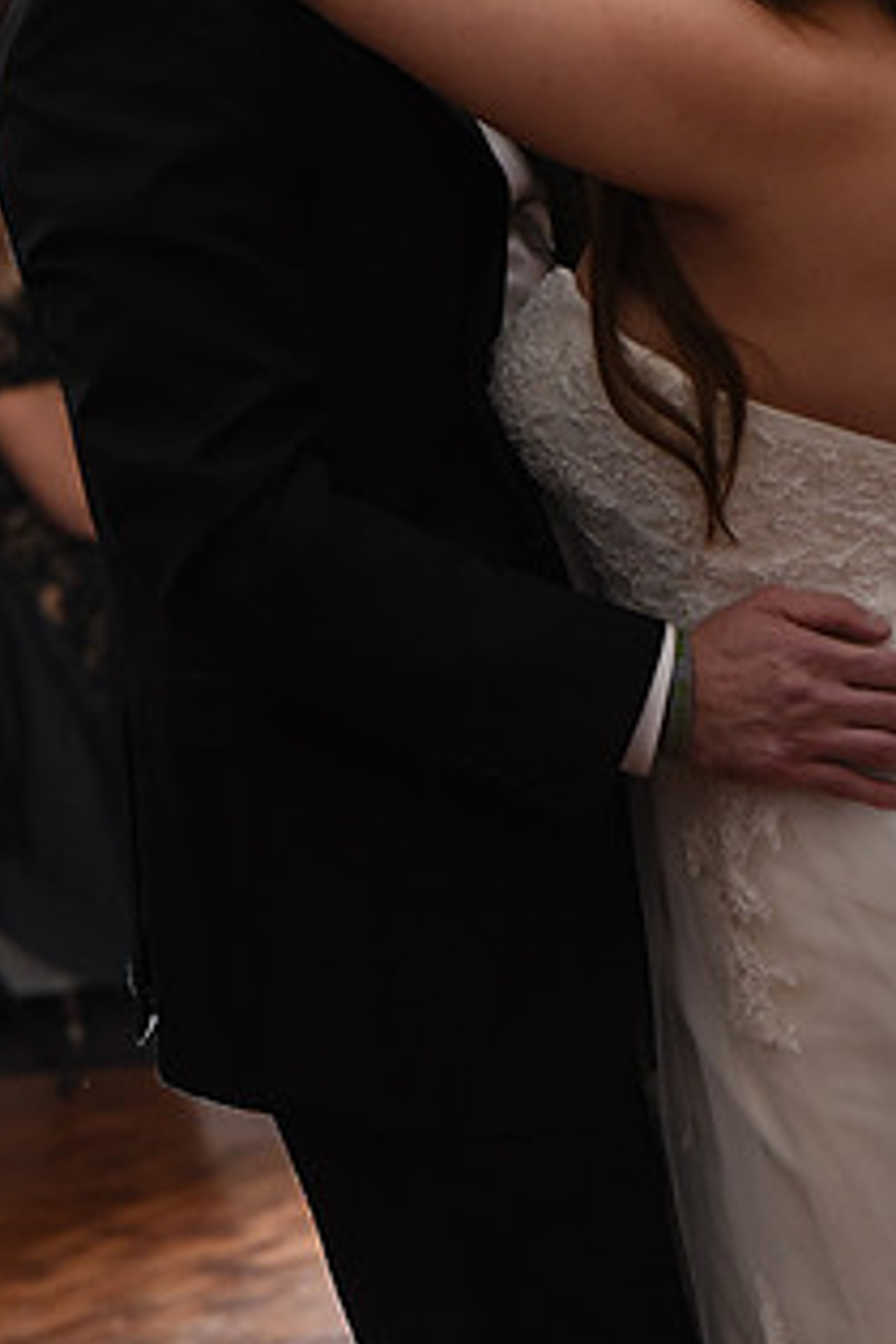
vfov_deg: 9.3
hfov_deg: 6.2
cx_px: 437
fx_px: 8250
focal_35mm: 221
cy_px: 380
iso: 2500
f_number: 5.6
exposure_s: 1/100
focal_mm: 120
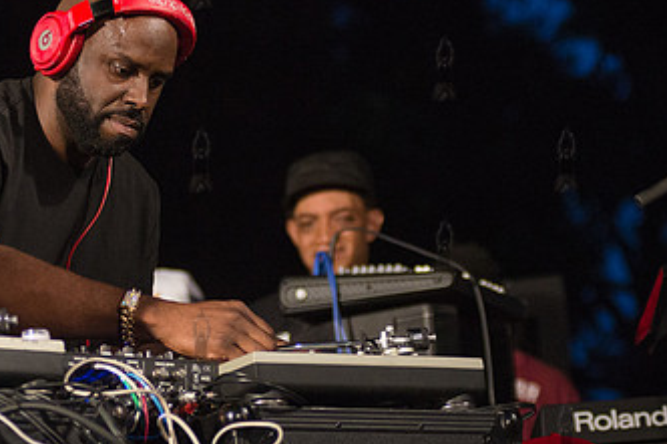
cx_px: 246
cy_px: 156
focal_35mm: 168
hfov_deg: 12.2
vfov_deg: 8.2
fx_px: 3111
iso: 1600
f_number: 2.8
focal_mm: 80
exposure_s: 1/1000
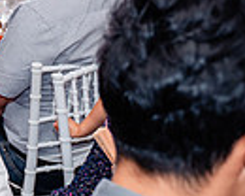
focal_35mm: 117
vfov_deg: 13.1
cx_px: -202
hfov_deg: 14.4
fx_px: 848
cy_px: 48
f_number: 3.5
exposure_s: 1/160
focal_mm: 28
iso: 640
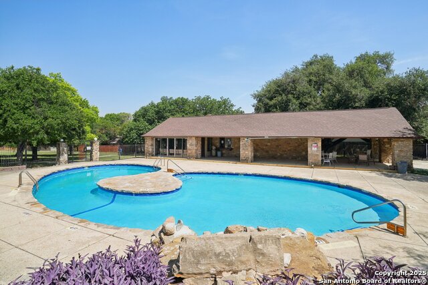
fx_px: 202
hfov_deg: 93.3
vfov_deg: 70.5
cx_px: 214
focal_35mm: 17
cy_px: 142
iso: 200
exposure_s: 1/350
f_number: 8
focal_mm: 17
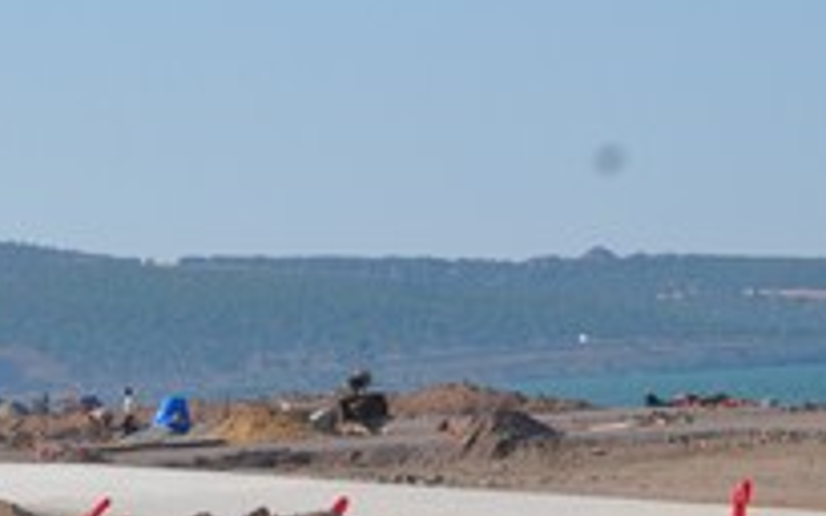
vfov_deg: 5.0
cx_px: 786
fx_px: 5887
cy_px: 143
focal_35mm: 262
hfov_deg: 8.0
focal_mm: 55
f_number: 10
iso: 200
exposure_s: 1/400
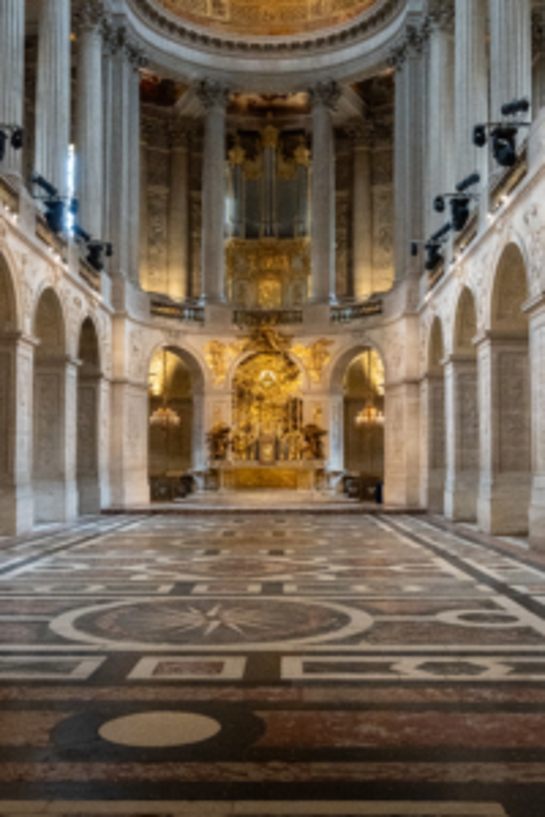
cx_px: 268
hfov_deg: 32.6
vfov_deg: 47.4
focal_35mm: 41
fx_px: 931
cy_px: 392
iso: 1600
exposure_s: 1/160
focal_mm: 20.5
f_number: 5
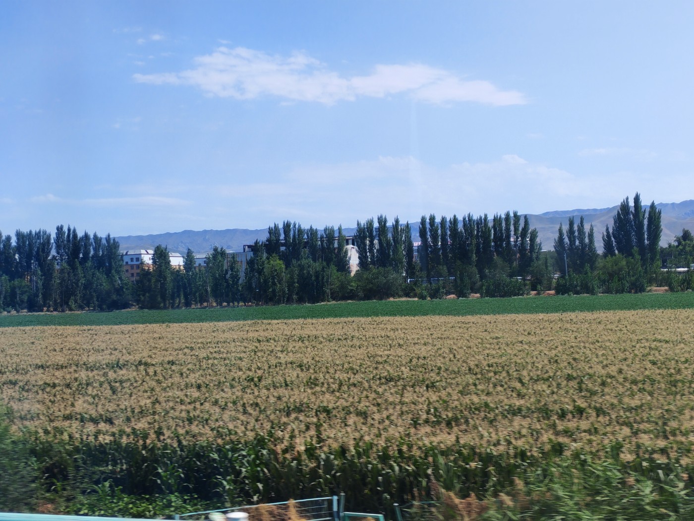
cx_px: 347
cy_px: 260
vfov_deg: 27.0
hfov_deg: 35.5
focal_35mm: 54
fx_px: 1083
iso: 50
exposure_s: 1/360
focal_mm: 5.52
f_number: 1.95
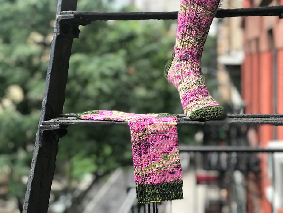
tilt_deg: -7.1
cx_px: 142
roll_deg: +2.3
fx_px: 466
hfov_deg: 33.8
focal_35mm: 57
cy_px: 106
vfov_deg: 25.7
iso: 64
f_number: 2.8
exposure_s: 1/60
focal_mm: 6.6
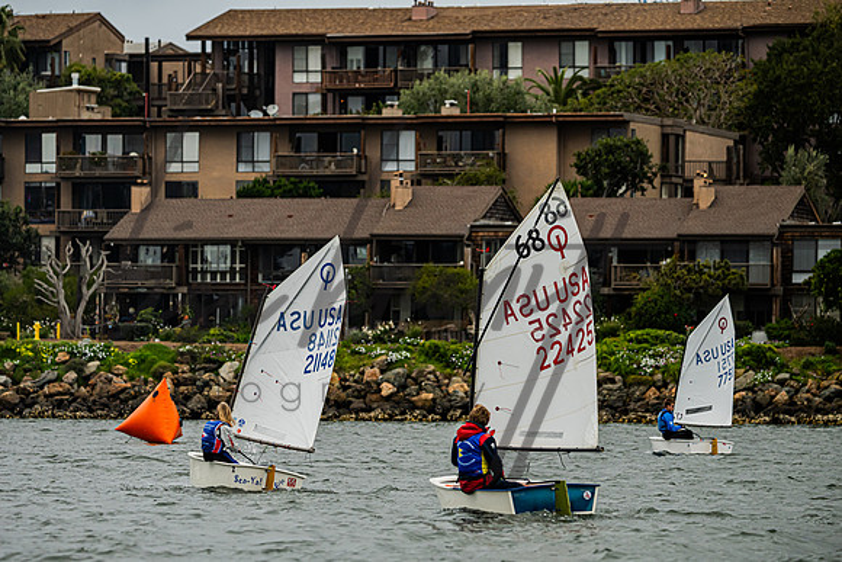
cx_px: 371
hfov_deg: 8.9
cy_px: 339
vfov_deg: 5.9
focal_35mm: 232
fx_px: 5427
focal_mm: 190
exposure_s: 1/5000
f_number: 5
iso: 320
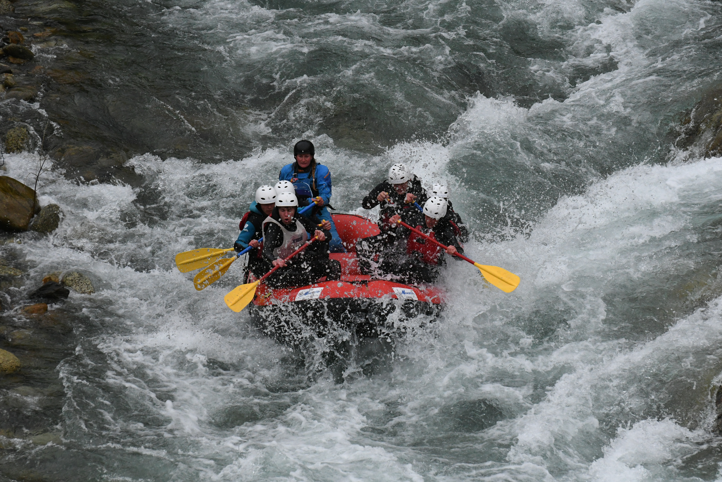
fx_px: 4963
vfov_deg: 5.6
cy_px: 241
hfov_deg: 8.3
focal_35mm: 248
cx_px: 361
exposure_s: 1/5000
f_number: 6.3
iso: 2000
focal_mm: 165
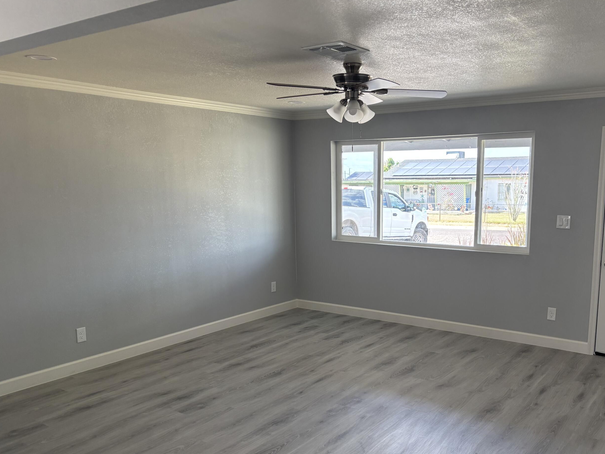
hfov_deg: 56.4
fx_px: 559
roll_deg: -0.2
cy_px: 265
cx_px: 363
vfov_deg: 44.0
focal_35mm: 32
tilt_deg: -8.8
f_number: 1.6
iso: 100
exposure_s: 1/121
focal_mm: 5.96
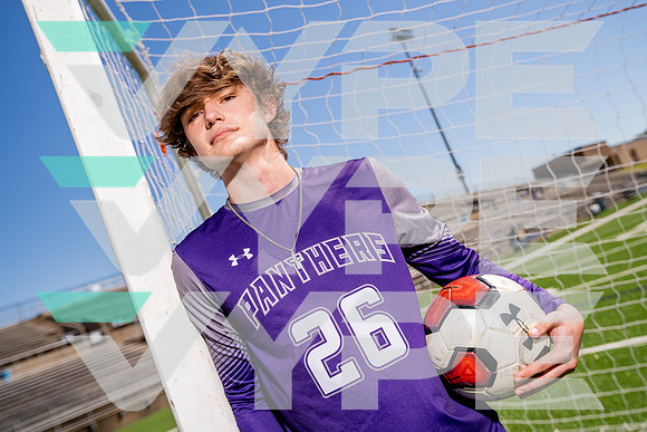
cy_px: 216
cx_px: 324
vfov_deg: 38.9
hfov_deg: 55.8
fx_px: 611
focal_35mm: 34
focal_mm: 34
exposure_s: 1/1000
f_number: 4
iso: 100
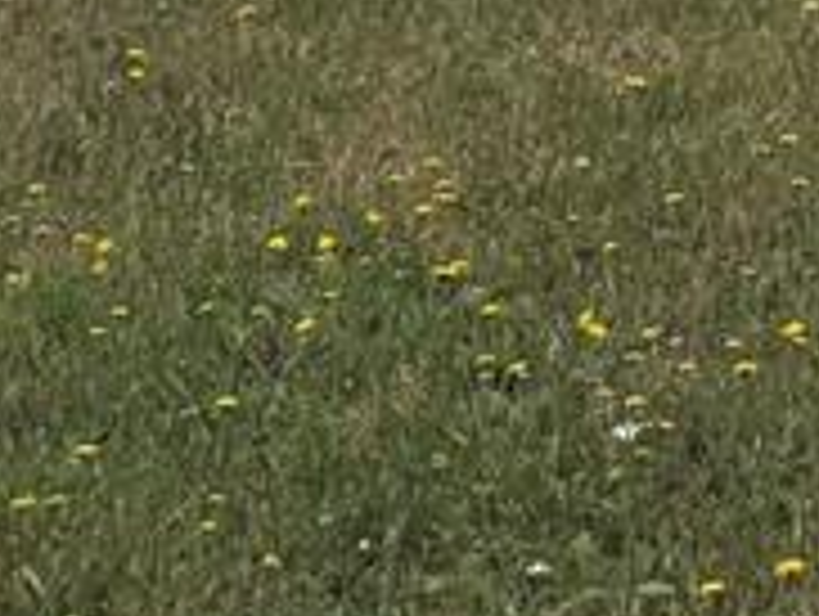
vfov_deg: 9.5
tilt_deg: +4.0
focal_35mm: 135
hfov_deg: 11.4
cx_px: 2124
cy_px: -976
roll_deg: -2.9
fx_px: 3198
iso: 80
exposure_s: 1/4049
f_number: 1.78
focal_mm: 6.76
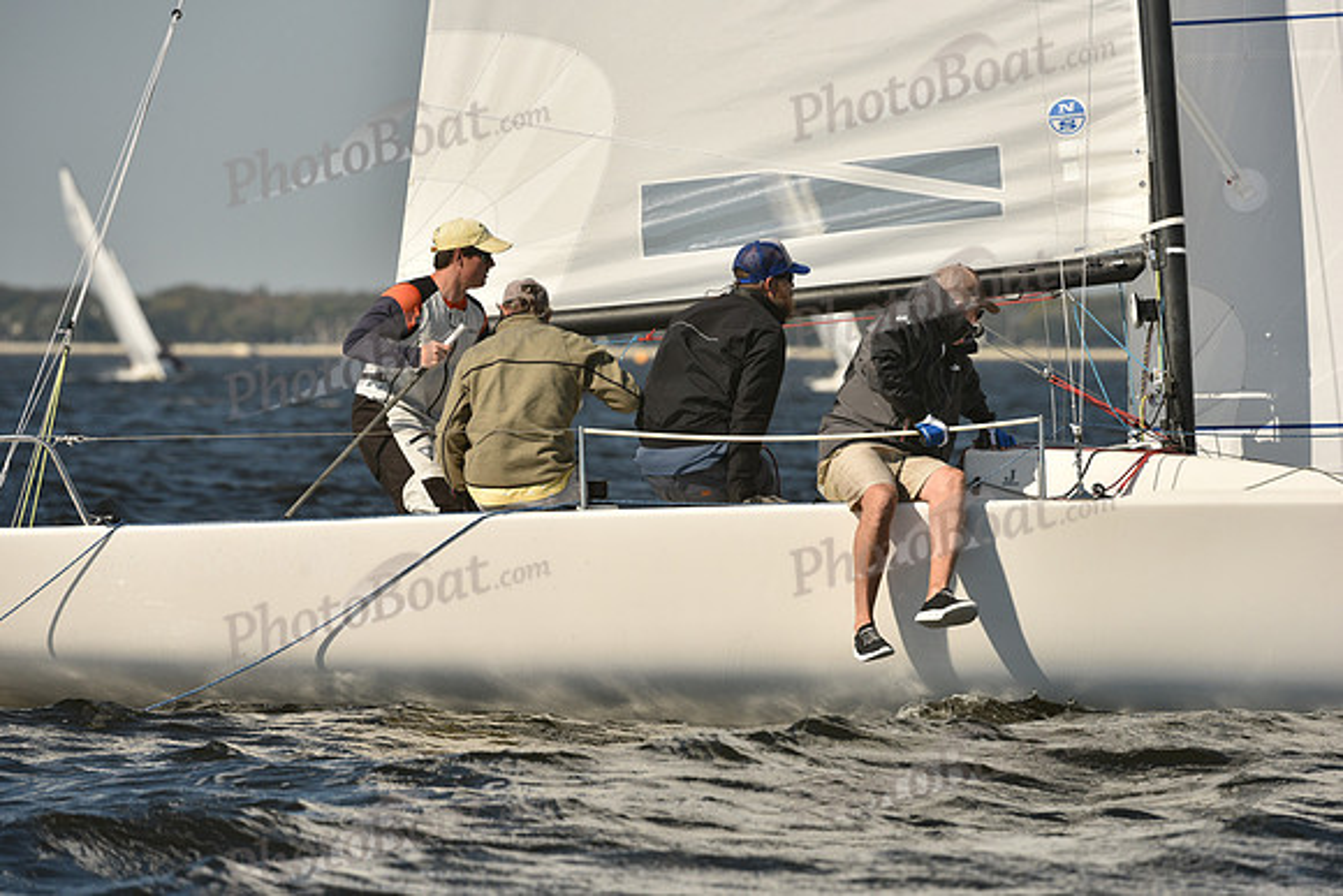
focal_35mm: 400
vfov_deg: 3.4
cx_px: 672
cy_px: 448
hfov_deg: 5.2
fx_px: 14925
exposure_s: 1/1250
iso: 250
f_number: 8
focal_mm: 400
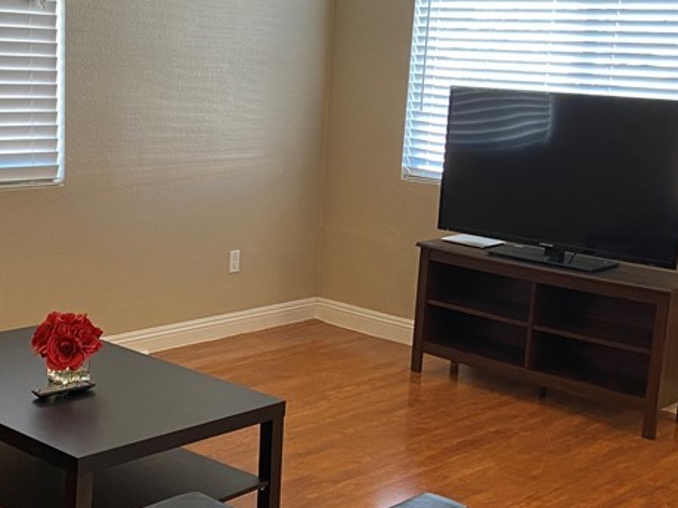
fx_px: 1136
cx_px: 235
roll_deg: -2.1
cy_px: 297
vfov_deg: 25.2
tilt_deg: -12.0
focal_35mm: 58
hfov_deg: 33.0
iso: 160
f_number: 1.8
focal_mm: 4.25
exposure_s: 1/60
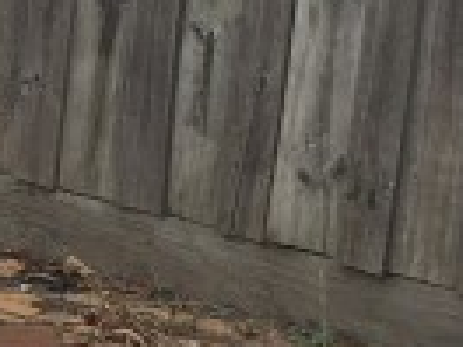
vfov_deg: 7.0
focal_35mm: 211
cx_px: -537
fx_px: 2822
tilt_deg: -19.1
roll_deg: +0.3
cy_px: 291
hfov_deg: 8.7
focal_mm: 4.15
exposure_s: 1/1041
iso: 32
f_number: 2.2
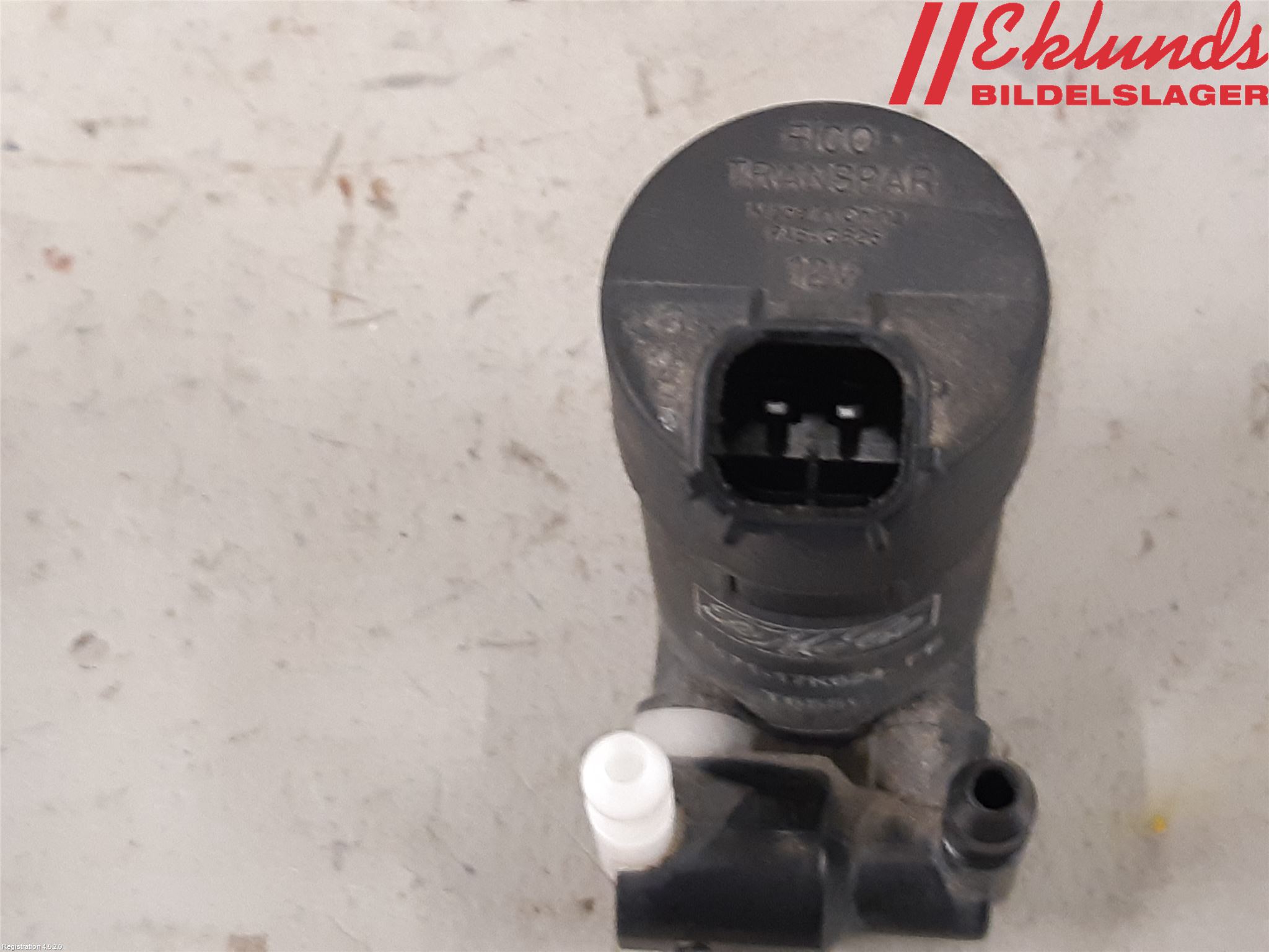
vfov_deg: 53.1
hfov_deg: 67.3
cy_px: 476
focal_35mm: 26
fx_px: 953
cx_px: 634
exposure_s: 1/25
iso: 200
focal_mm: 3.93
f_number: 1.7
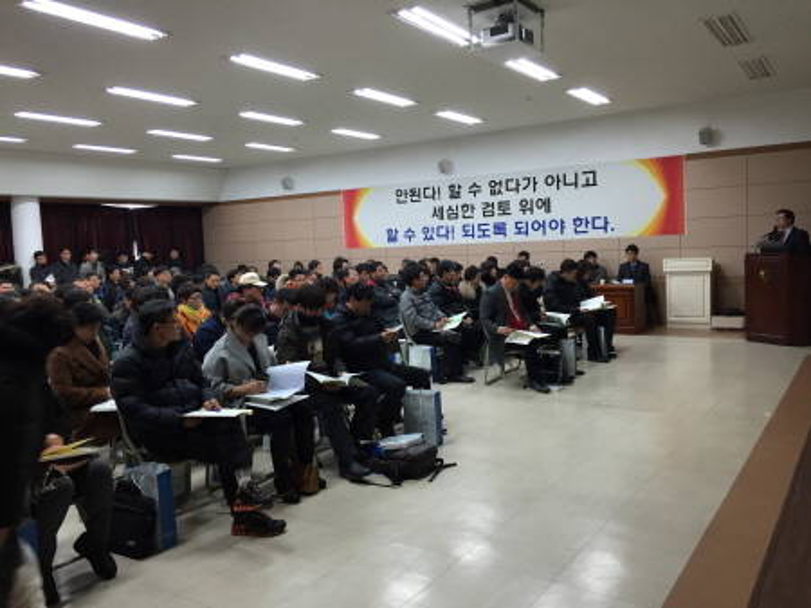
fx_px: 679
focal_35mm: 29
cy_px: 304
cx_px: 406
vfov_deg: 48.2
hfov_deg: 61.7
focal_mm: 4.15
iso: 80
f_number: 2.2
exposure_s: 1/30
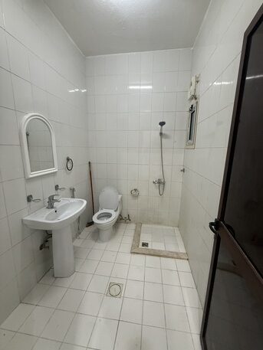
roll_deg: +0.0
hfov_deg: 85.7
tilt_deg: -11.4
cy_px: 175
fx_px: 142
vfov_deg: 102.0
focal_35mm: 14
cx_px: 132
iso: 320
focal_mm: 2.22
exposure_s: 1/60
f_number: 2.2
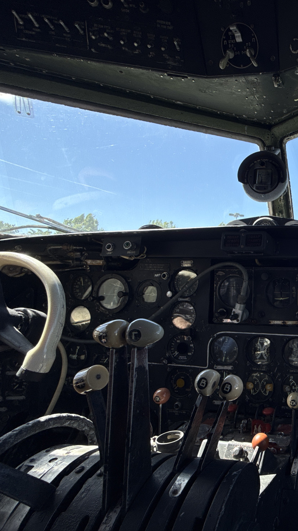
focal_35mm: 21
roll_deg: -1.1
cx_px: 324
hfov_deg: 42.7
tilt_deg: +2.4
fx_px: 295
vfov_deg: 83.8
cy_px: 264
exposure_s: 1/644
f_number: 2.2
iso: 50
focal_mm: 2.22
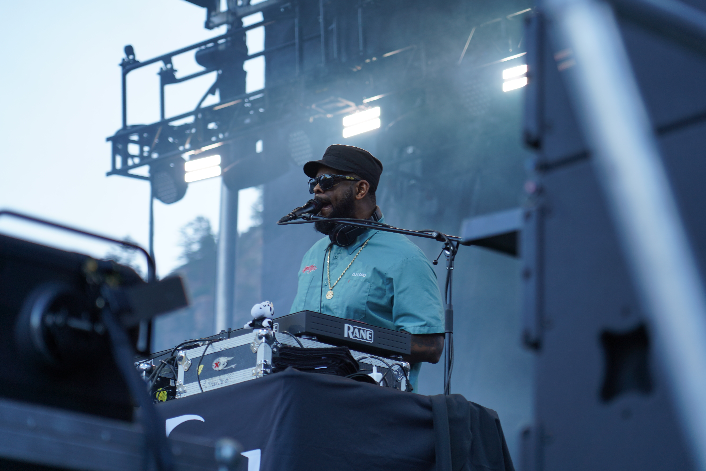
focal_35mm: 105
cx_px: 353
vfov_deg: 13.0
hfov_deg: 19.5
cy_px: 236
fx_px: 2059
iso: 125
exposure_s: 1/125
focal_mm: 105
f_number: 4
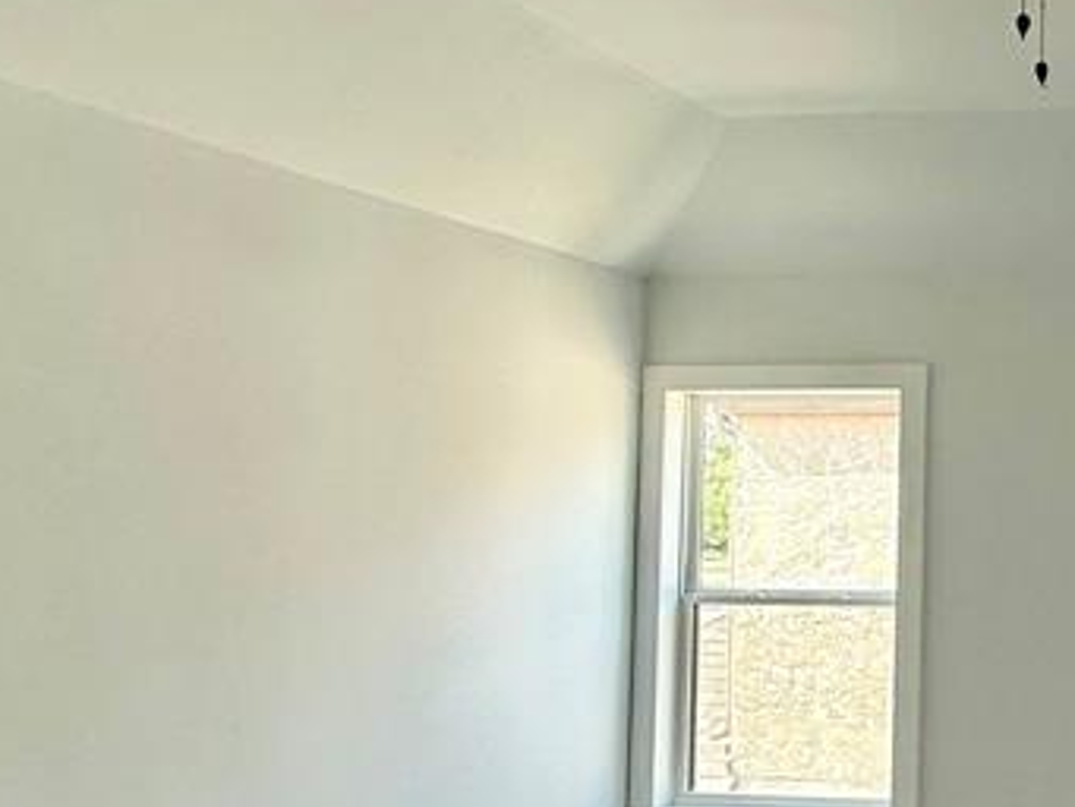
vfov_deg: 34.3
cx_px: 1280
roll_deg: -0.4
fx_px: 1305
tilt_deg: +3.5
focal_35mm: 42
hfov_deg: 35.5
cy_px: 463
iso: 64
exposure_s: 1/157
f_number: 2.2
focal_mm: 2.22
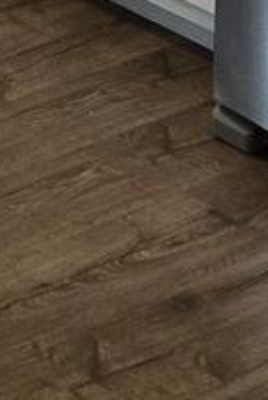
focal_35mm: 178
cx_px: -245
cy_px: -619
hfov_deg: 7.5
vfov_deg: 9.9
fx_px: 1981
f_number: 1.8
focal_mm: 5.4
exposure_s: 1/120
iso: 250
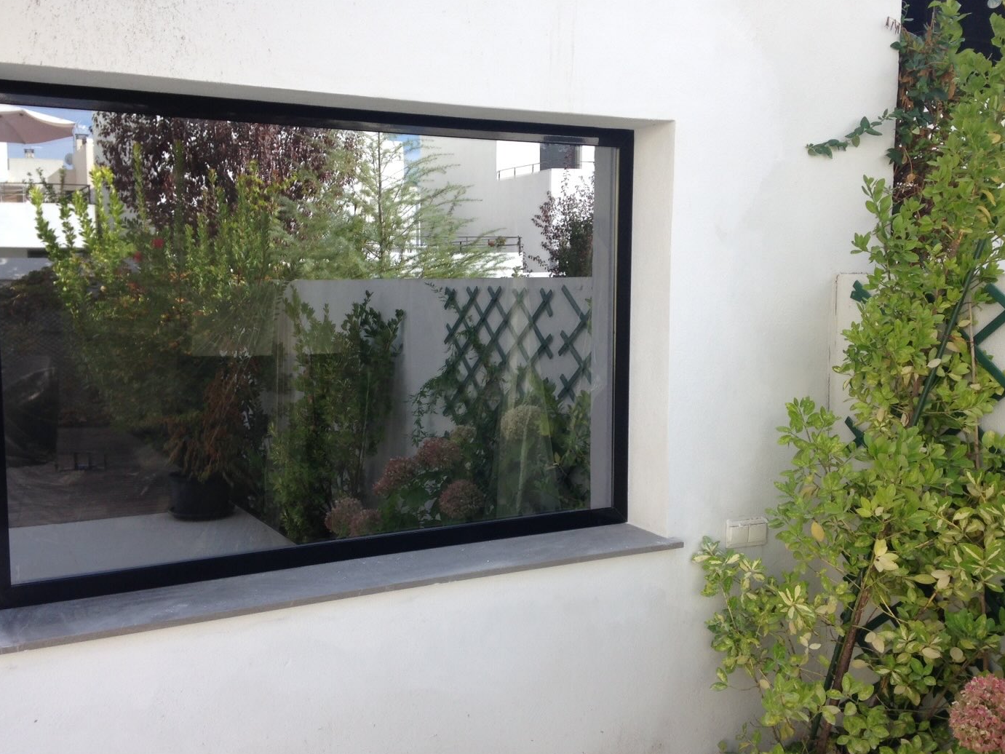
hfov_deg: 47.9
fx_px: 1132
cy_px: 394
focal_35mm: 39
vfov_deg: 36.8
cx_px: 494
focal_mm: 4.12
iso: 50
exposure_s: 1/423
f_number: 2.4
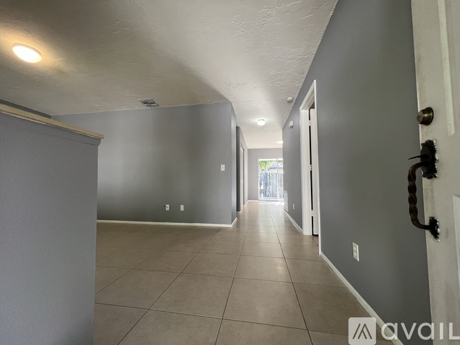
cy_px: 172
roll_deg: +0.0
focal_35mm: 13
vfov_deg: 89.9
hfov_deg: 106.2
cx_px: 230
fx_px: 173
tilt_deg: +2.7
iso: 160
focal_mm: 1.57
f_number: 1.8
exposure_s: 1/120
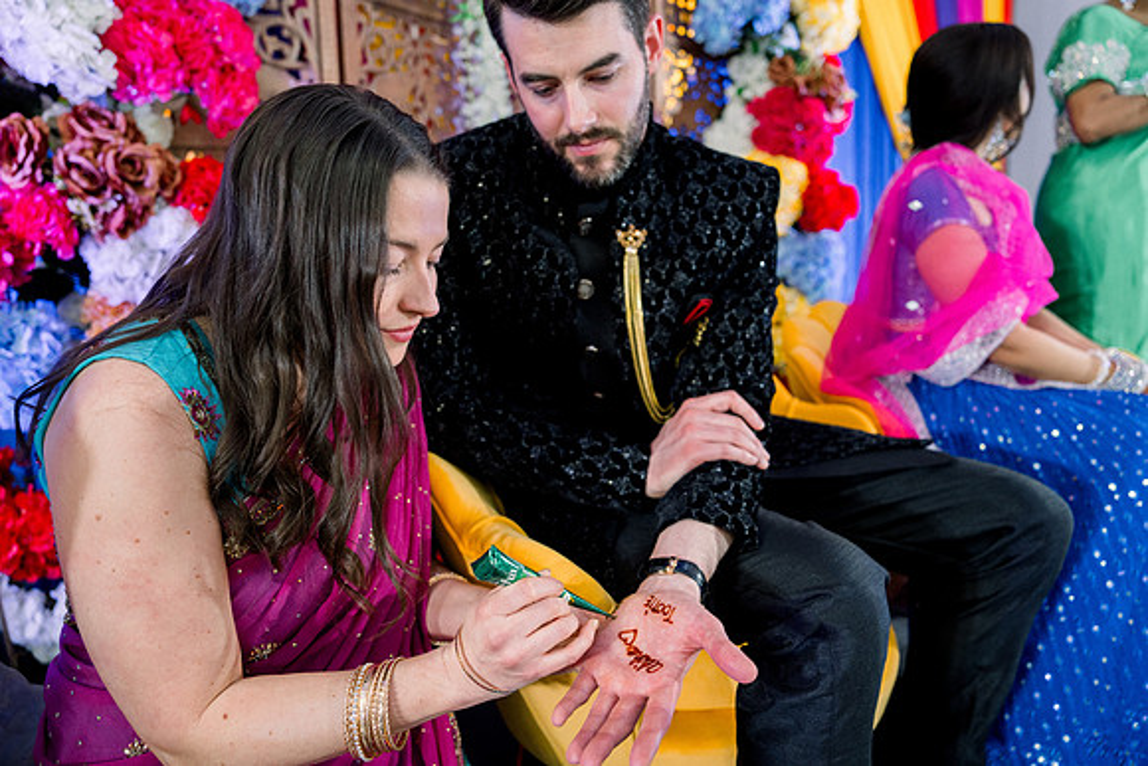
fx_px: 765
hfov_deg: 73.7
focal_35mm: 24
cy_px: 383
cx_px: 574
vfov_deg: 53.2
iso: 1250
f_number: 2.8
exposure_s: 1/125
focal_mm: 24
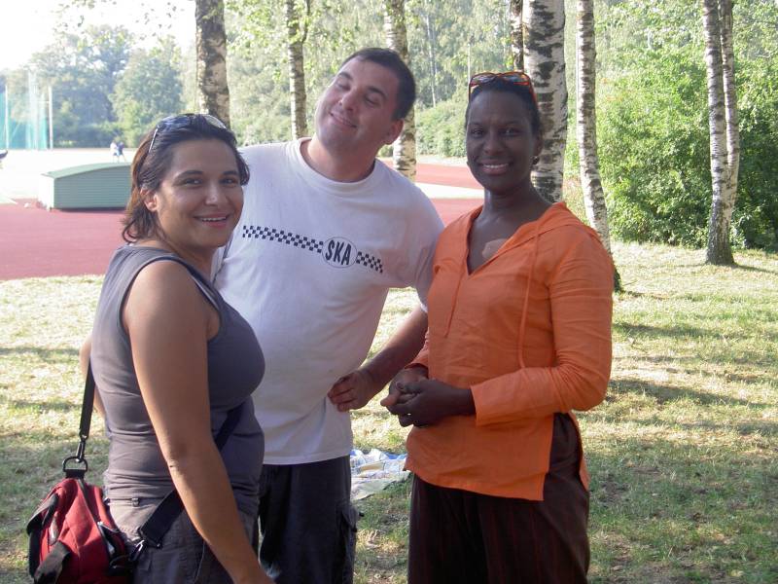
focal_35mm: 69
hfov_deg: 28.2
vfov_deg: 21.3
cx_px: 389
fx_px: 1551
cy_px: 292
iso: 100
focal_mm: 14.2
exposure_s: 1/60
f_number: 3.7
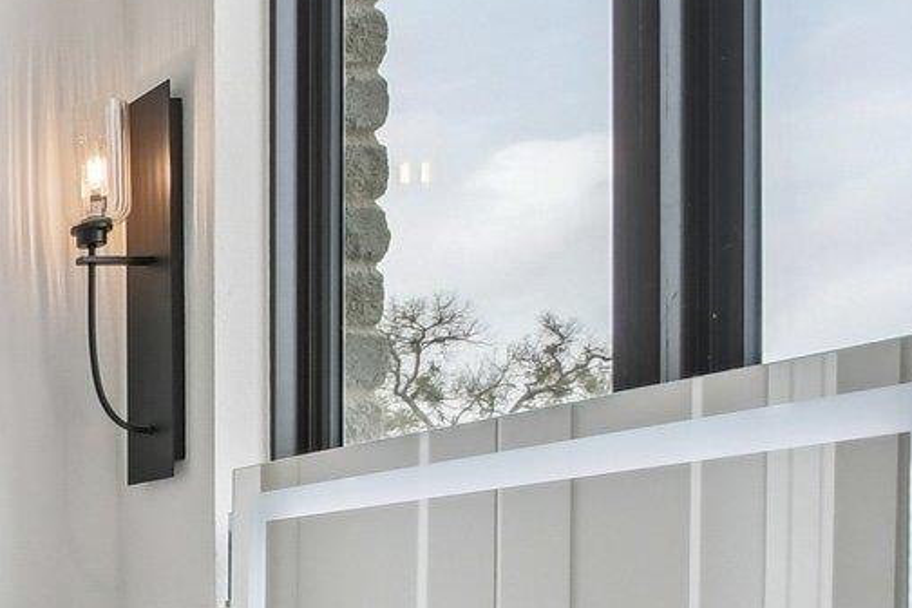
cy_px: 573
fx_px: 1545
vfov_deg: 21.6
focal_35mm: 61
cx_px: -697
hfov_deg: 21.9
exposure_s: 1/250
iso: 400
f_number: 8
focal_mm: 10
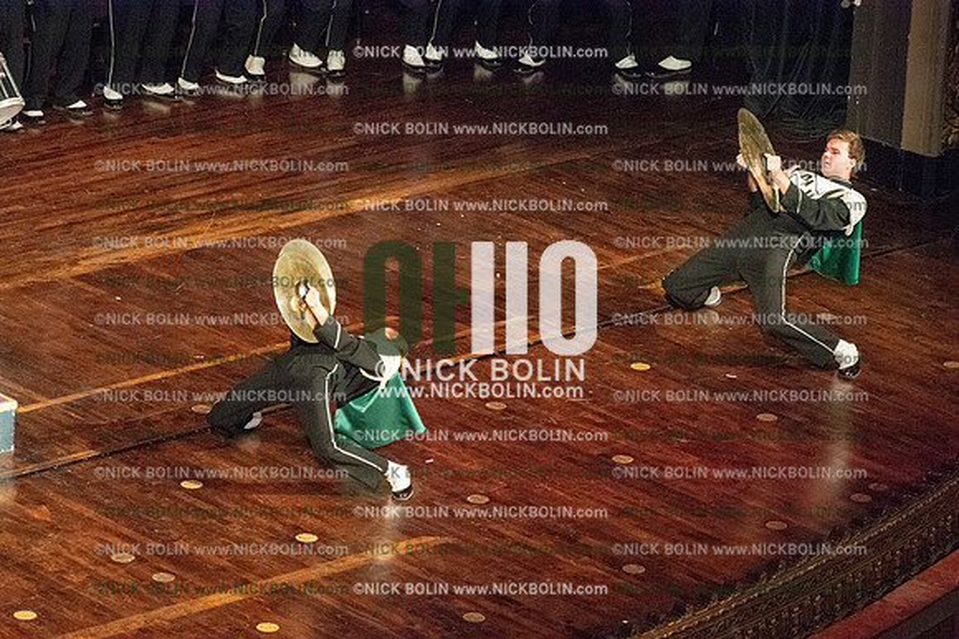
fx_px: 5325
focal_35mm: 200
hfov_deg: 10.3
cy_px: 320
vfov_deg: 6.9
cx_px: 480
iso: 8000
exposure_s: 1/500
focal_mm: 200
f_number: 5.6
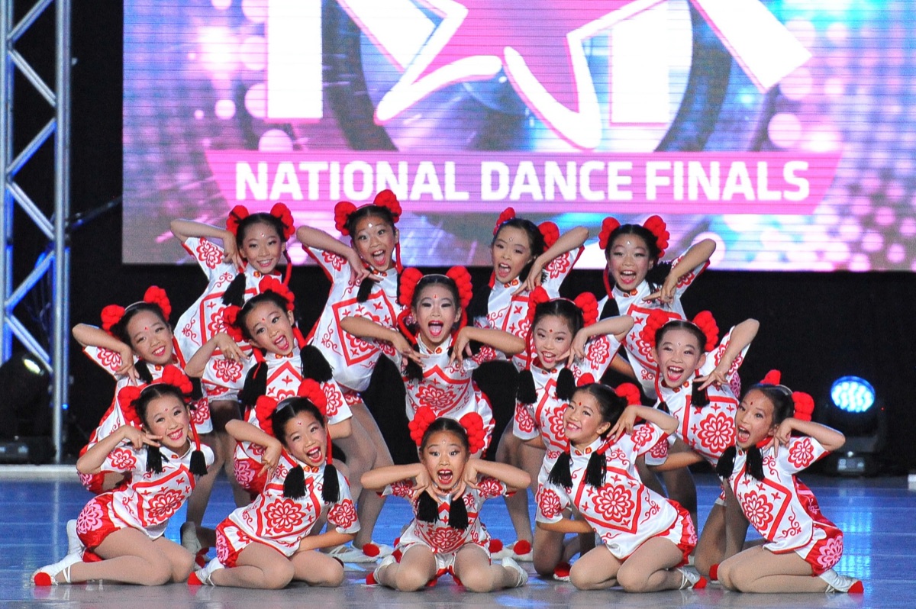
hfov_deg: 10.3
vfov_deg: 6.9
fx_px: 5085
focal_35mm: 200
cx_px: 458
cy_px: 304
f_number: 3.5
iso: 6400
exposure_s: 1/1600
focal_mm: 200
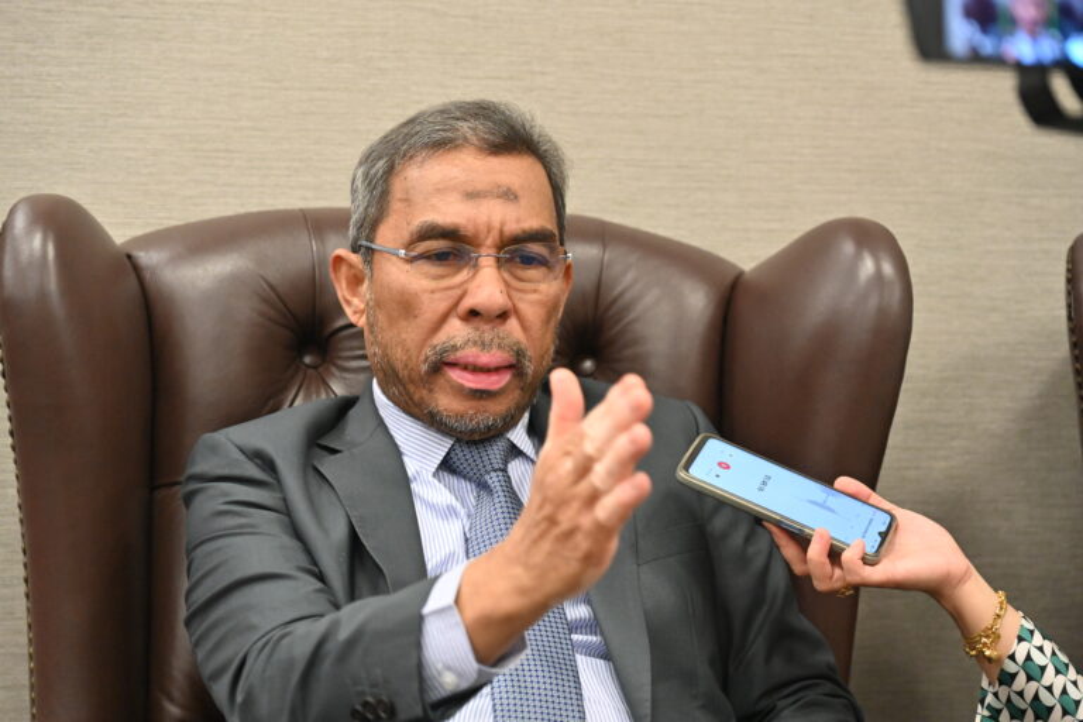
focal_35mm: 79
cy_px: 361
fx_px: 2376
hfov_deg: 25.7
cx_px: 542
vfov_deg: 17.3
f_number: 4
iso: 4000
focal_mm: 79
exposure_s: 1/100
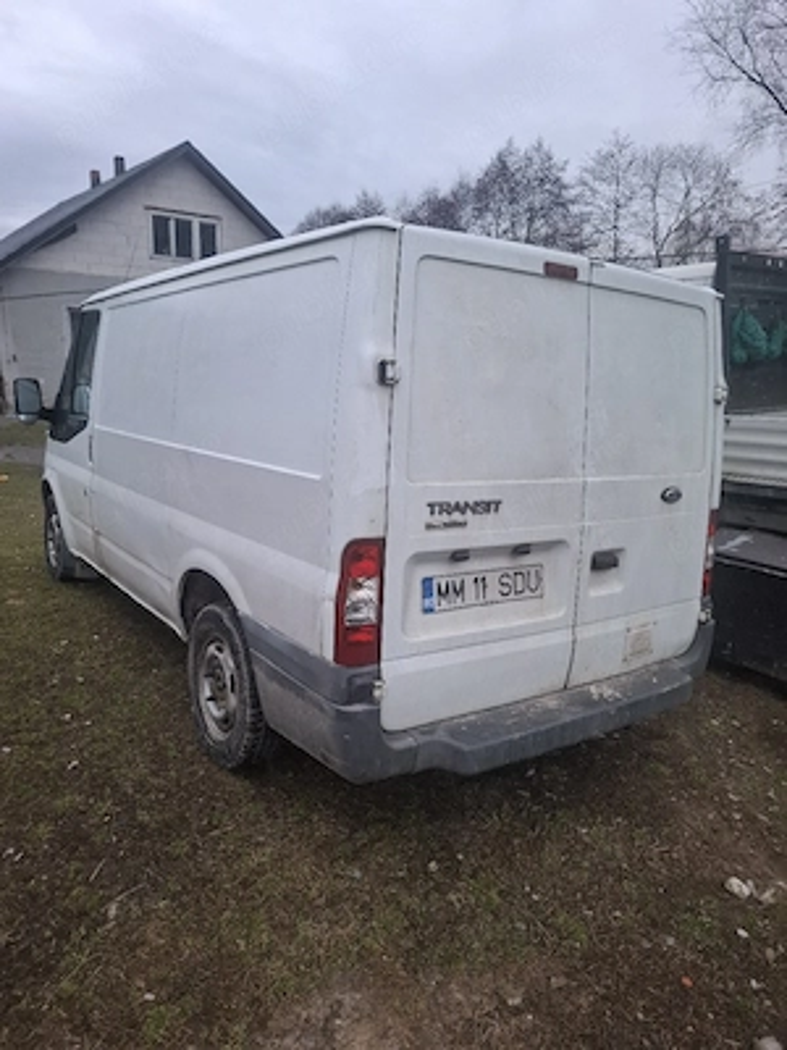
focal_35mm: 23
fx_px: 697
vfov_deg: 73.9
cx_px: 394
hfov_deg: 58.9
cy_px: 525
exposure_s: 1/100
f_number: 1.8
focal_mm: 5.54
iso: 100
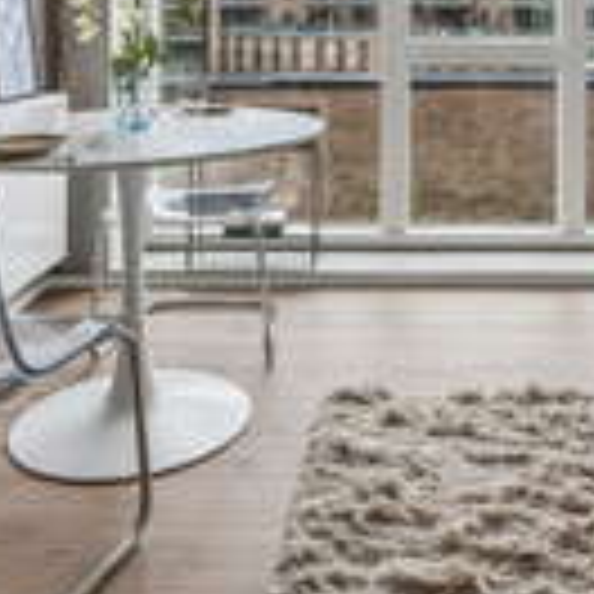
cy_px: 18
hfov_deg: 35.9
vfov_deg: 34.0
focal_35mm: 46
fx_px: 893
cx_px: 450
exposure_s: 1/15
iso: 200
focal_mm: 17
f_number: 8
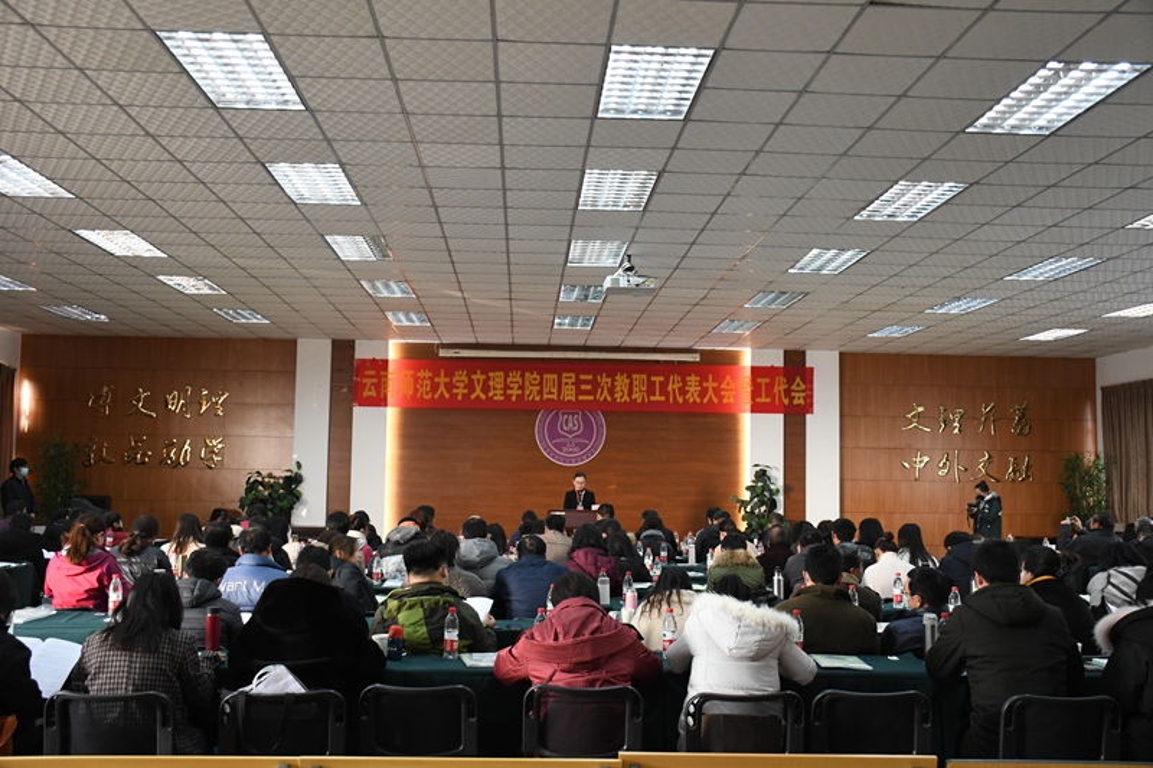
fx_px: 1089
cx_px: 576
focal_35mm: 34
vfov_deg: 38.9
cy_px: 384
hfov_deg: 55.8
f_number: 4.5
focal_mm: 23
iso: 2000
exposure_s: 1/80
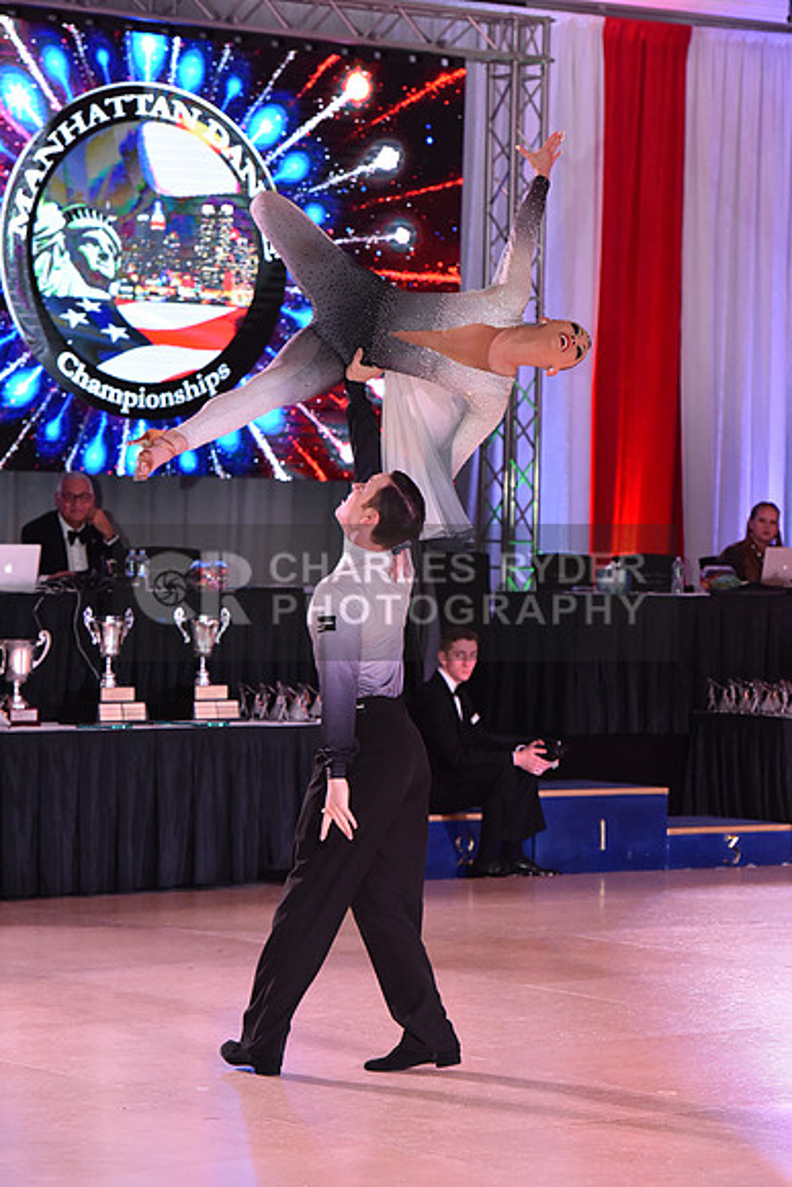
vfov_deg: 17.1
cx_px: 396
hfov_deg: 11.4
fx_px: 3957
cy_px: 594
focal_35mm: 120
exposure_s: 1/320
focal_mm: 120
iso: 2500
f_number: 5
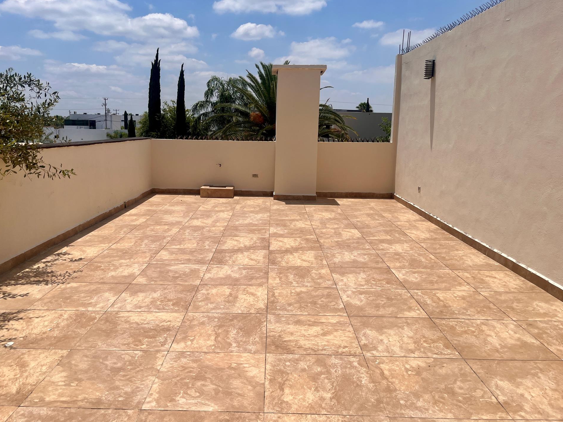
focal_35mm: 28
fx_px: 455
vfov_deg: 49.7
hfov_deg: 63.4
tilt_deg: -9.9
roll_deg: -0.9
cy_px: 201
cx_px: 267
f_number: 1.6
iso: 50
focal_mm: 5.1
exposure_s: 1/10870
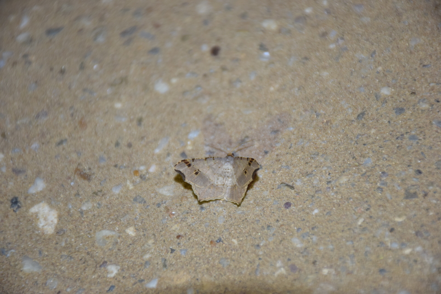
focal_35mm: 210
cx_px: 220
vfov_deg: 6.5
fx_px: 2572
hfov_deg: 9.8
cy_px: 147
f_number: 5.6
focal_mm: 140
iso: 800
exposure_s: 1/60
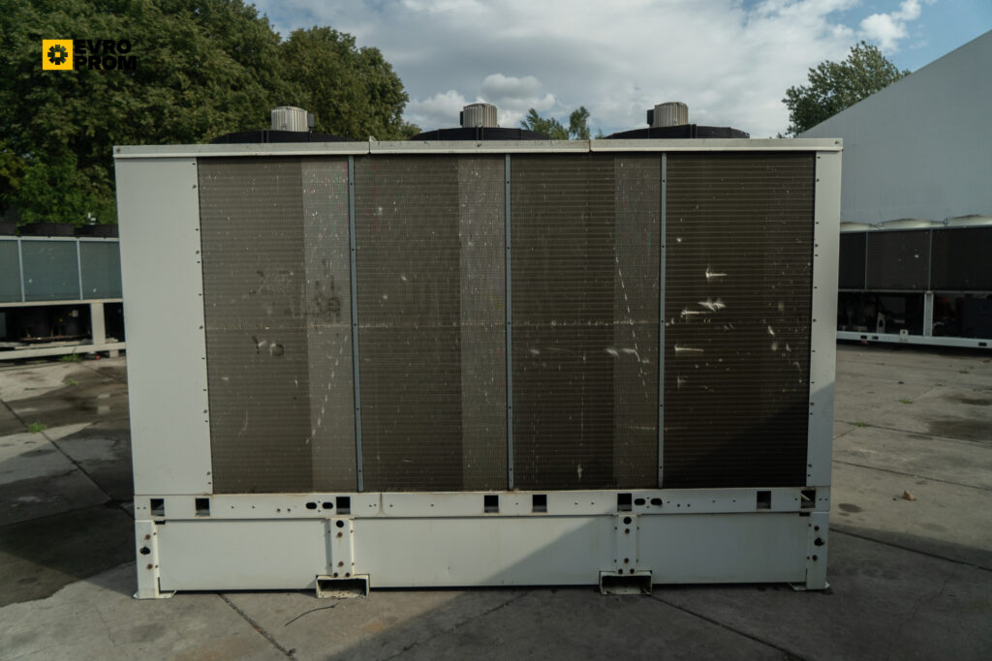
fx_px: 661
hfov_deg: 73.7
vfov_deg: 53.1
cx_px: 496
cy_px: 330
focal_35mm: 24
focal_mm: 24
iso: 500
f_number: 4
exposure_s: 1/2500
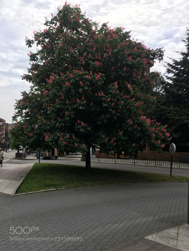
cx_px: 94
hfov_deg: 48.2
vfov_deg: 61.7
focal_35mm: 29
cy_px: 126
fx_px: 211
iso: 25
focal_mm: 4.15
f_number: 2.2
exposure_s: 1/986
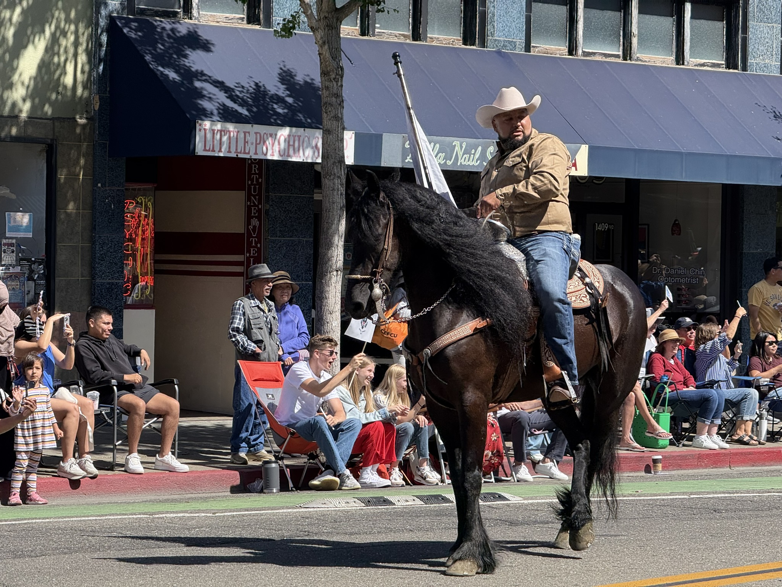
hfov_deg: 16.4
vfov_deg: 12.3
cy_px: 294
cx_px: 391
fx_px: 2711
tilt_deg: -0.7
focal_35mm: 120
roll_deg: -1.3
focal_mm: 15.66
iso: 64
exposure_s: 1/951
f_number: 2.8
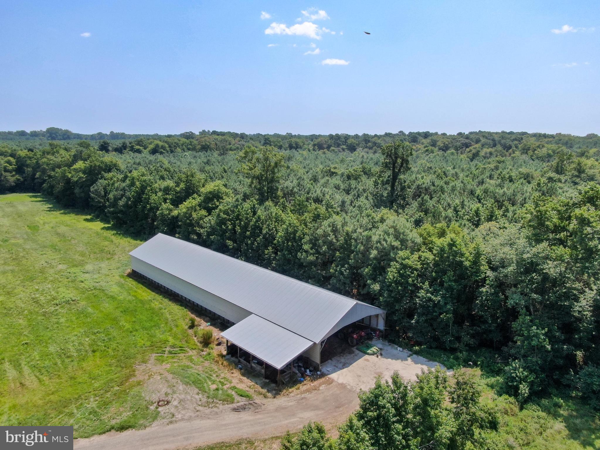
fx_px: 416
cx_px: 300
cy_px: 225
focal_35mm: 24
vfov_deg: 56.8
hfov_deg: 71.6
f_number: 2.8
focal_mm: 4.39
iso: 100
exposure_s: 1/1600
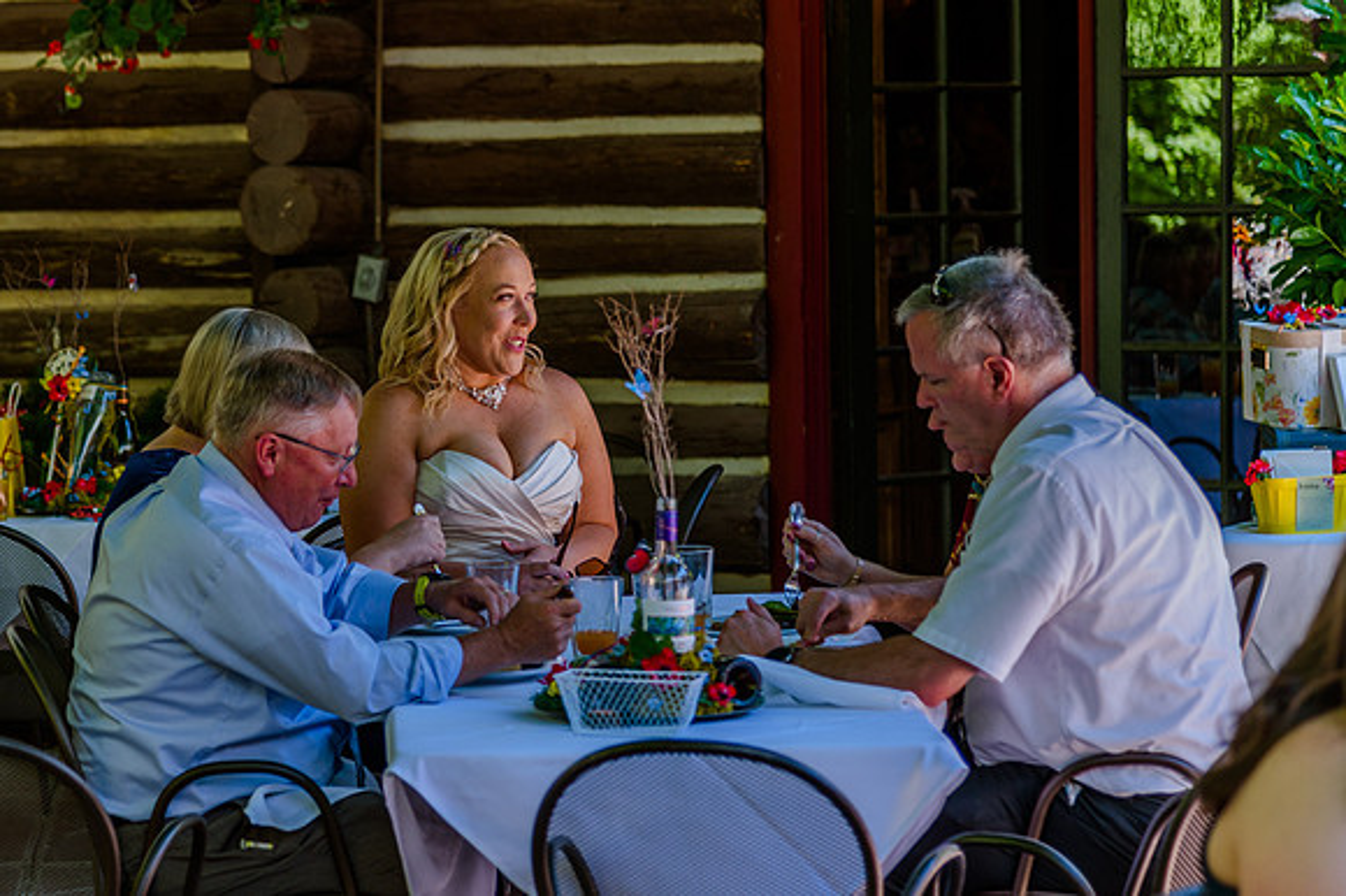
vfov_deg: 11.3
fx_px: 4530
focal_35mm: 121
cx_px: 503
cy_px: 451
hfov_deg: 16.9
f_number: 4
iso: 250
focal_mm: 95
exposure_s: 1/125
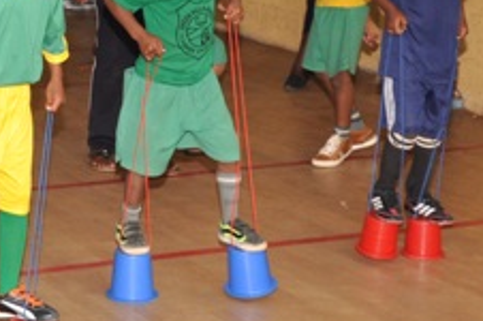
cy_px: 85
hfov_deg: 16.7
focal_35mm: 119
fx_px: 1594
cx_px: -43
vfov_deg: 11.5
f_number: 7.1
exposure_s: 1/100
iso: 400
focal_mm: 28
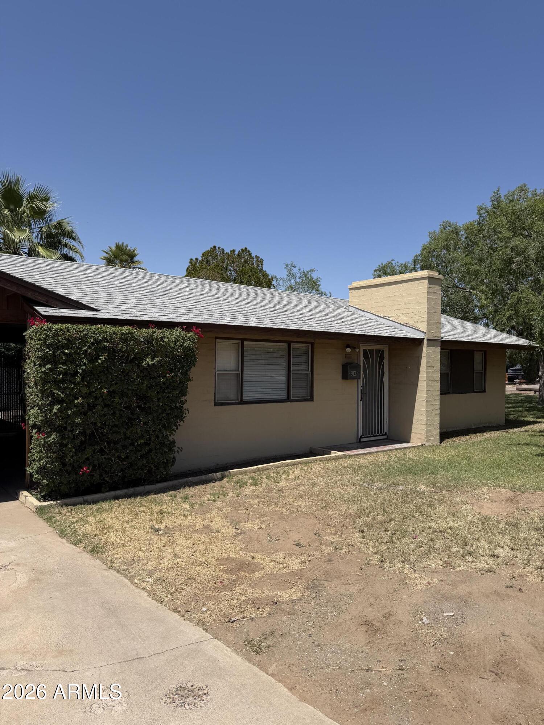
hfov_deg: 56.8
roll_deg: +0.0
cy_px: 362
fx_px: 503
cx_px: 272
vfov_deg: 71.6
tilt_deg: -0.3
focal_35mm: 24
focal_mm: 6.76
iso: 80
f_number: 1.78
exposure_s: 1/6173
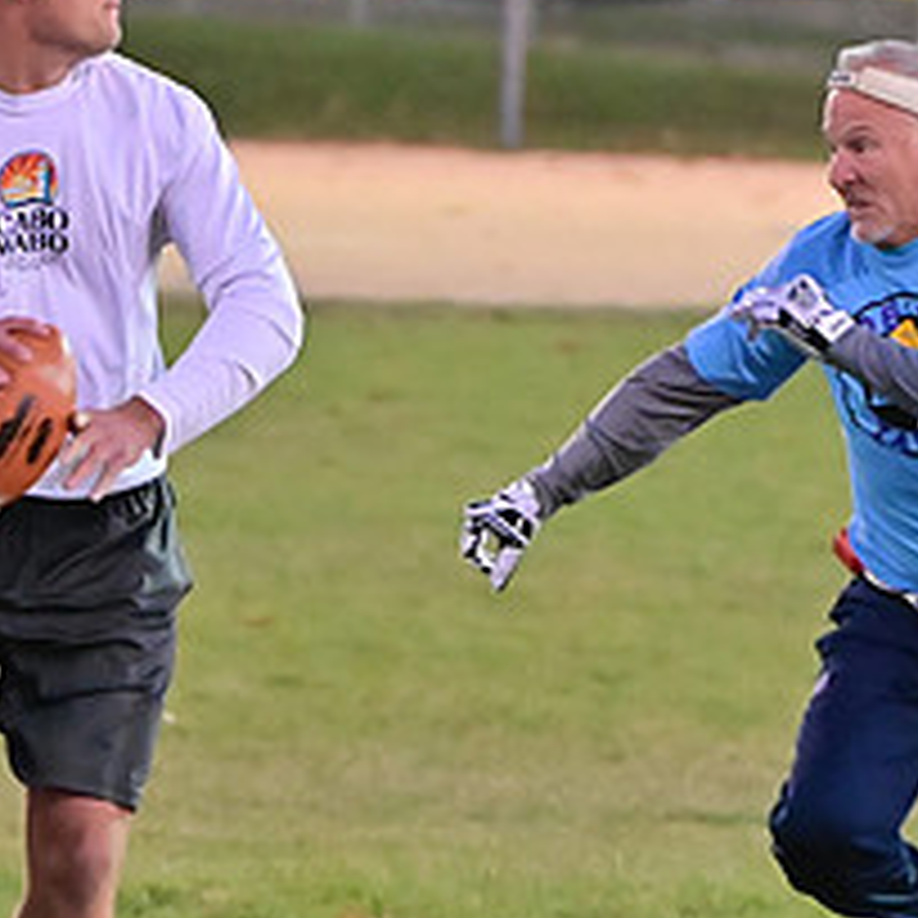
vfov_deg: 4.0
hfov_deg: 4.0
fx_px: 13021
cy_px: 659
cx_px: 1040
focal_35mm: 434
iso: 6400
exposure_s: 1/500
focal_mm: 120
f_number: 4
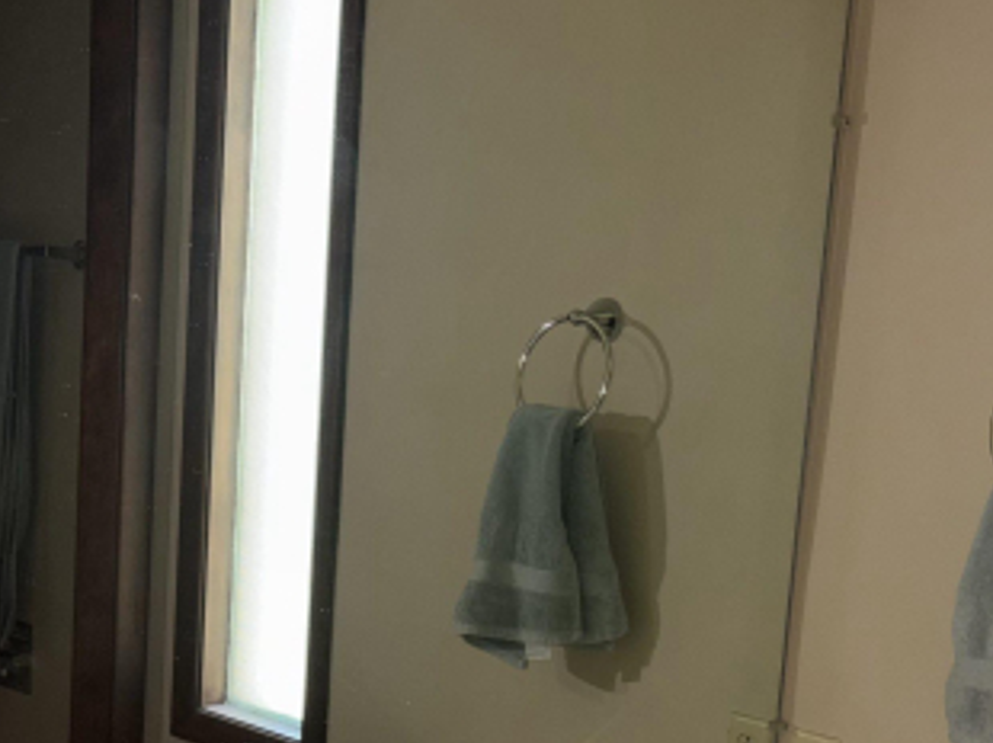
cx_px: 713
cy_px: 628
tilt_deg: -9.0
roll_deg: -5.1
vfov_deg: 25.5
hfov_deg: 33.8
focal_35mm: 56
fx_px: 1605
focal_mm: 5.96
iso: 64
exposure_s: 1/21
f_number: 1.6
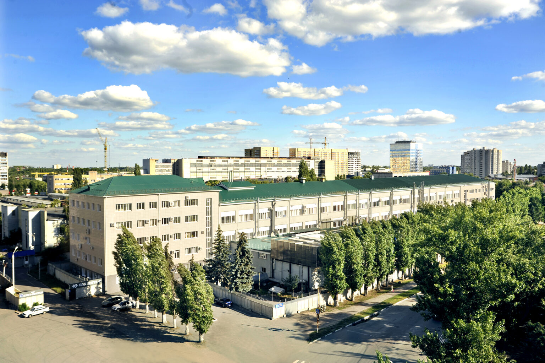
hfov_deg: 58.7
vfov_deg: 41.1
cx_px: 272
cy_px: 182
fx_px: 484
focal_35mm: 32
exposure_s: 1/320
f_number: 9
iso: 200
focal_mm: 32
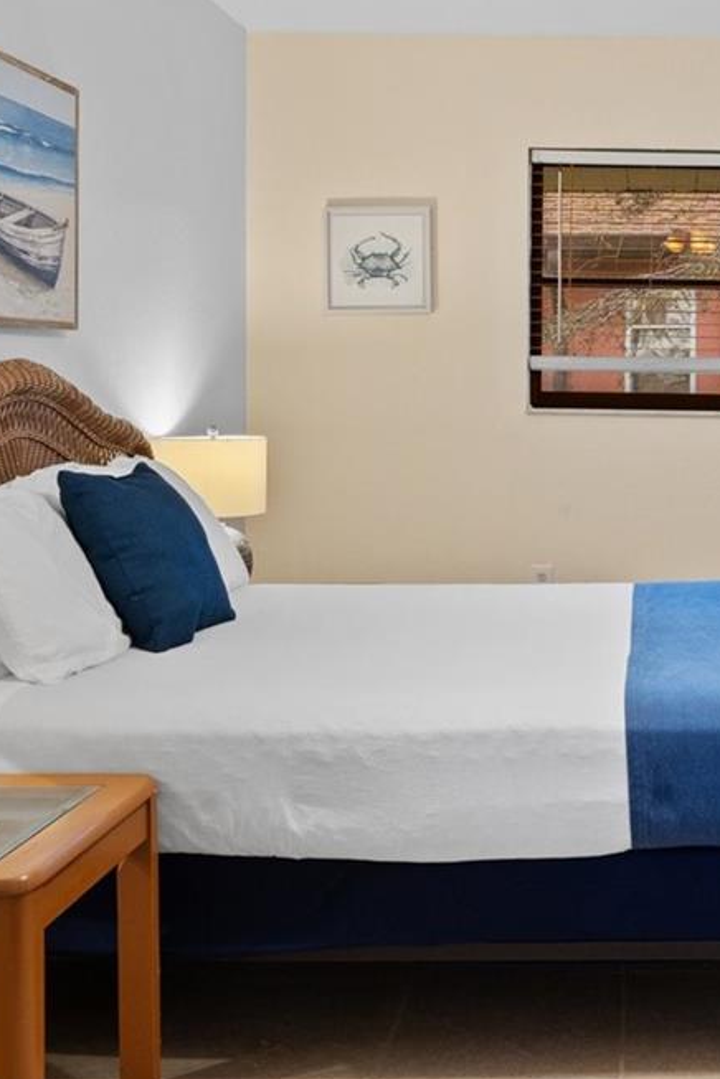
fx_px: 1375
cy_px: 398
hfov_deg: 28.3
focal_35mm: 46
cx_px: 637
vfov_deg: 42.5
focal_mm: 12.5
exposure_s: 1/1.67
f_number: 8
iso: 250
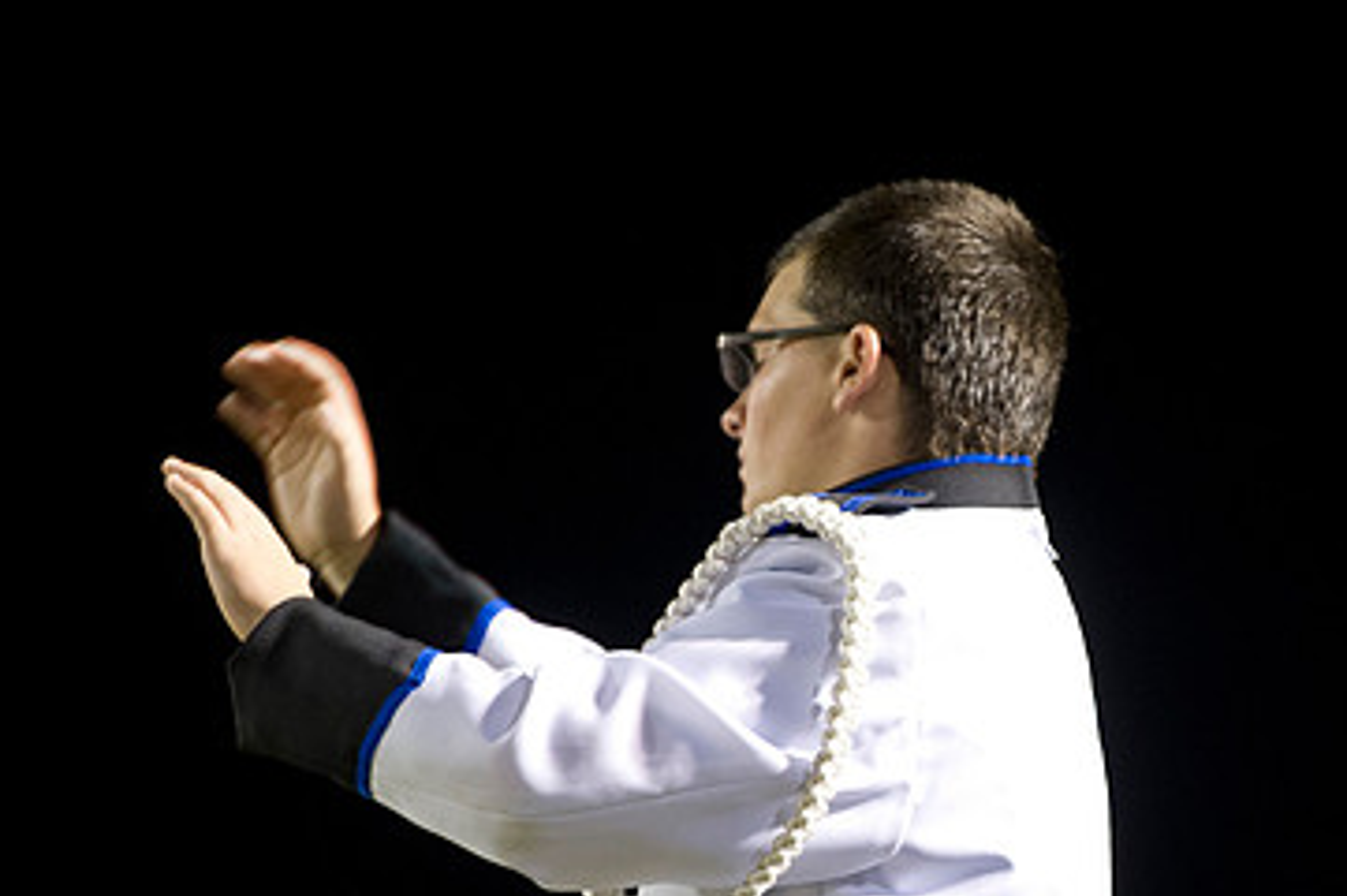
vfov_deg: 4.9
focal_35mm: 281
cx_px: 843
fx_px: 10504
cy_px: 694
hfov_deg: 7.3
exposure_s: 1/125
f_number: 3.2
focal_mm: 175
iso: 3200
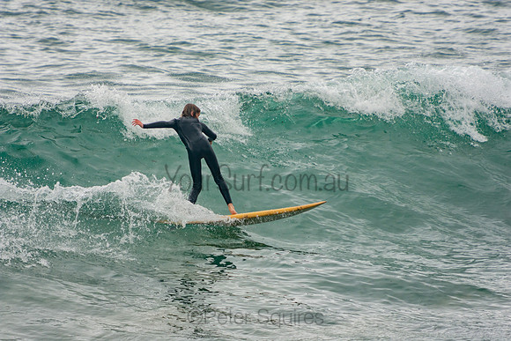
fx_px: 6389
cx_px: 256
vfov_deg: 3.1
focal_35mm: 450
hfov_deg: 4.6
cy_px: 170
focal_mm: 300
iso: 280
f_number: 5.6
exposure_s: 1/1250
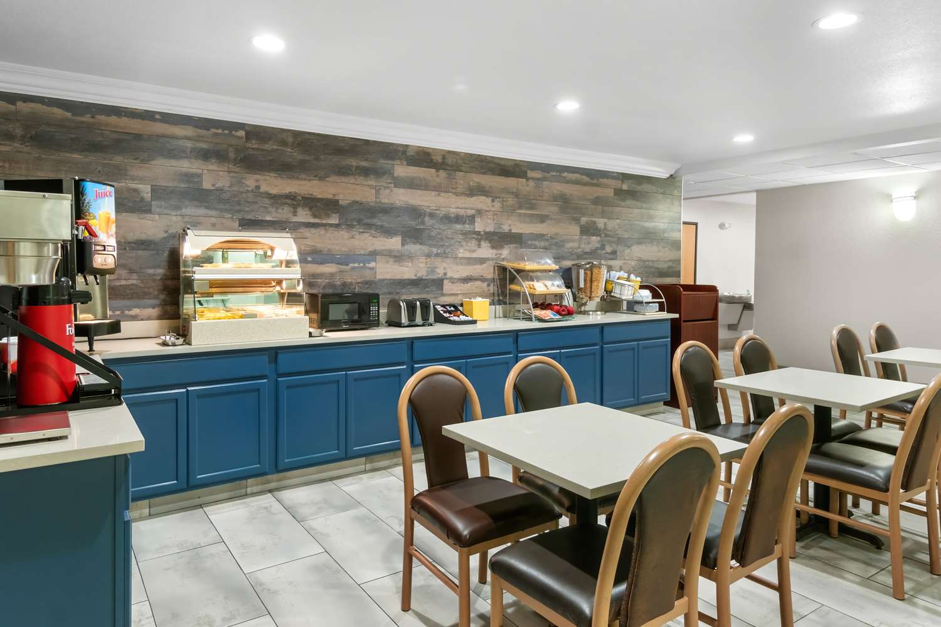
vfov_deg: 56.1
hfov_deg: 77.3
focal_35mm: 22
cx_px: 470
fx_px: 588
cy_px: 314
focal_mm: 15
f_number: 8
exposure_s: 1/3.33
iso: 800
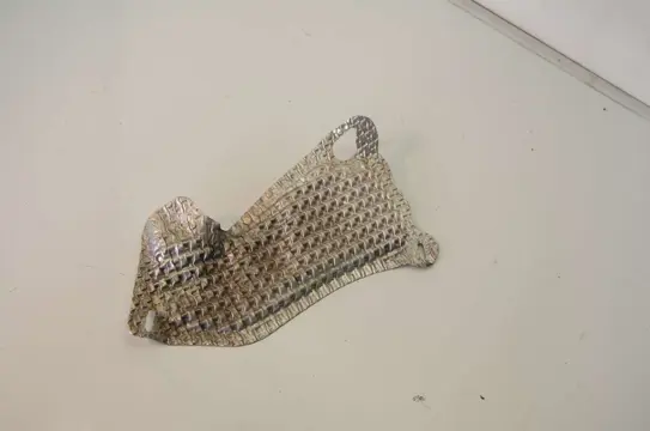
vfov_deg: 25.7
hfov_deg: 37.9
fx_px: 946
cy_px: 216
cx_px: 325
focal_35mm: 52
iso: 400
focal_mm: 35
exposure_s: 1/125
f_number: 5.6
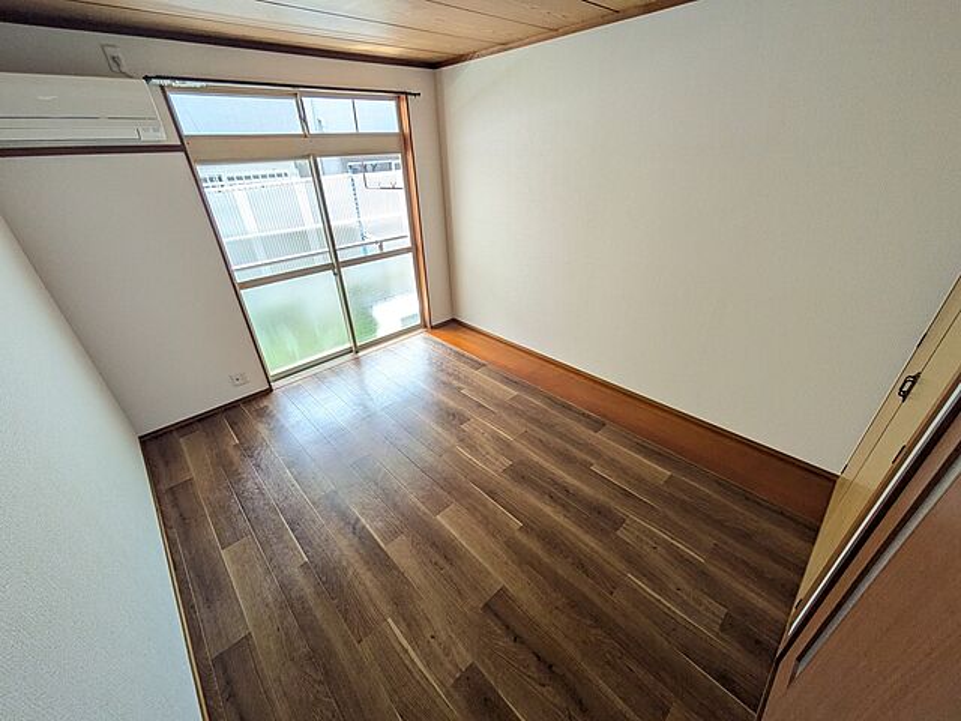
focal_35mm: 14
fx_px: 389
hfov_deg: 102.1
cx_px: 480
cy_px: 360
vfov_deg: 85.7
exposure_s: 1/60
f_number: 2.2
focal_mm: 1.83
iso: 64
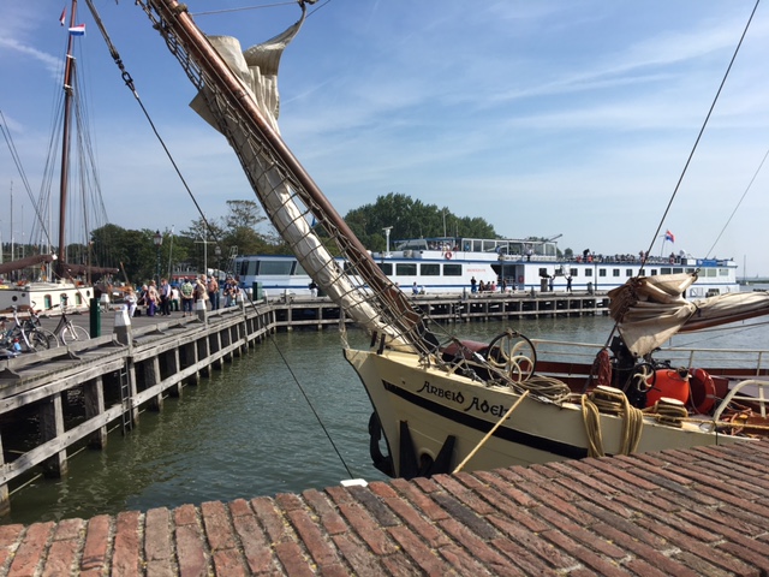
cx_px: 384
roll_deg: -0.5
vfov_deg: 48.2
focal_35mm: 29
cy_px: 288
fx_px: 644
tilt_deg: -1.8
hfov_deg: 61.7
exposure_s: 1/1972
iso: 25
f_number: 2.2
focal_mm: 4.15
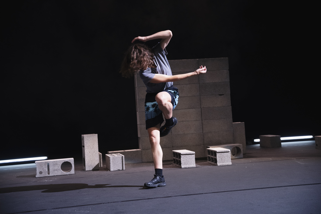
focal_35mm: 57
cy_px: 107
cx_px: 160
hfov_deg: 35.2
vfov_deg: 23.9
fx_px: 506
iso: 2000
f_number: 2.8
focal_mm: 56.7
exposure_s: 1/100
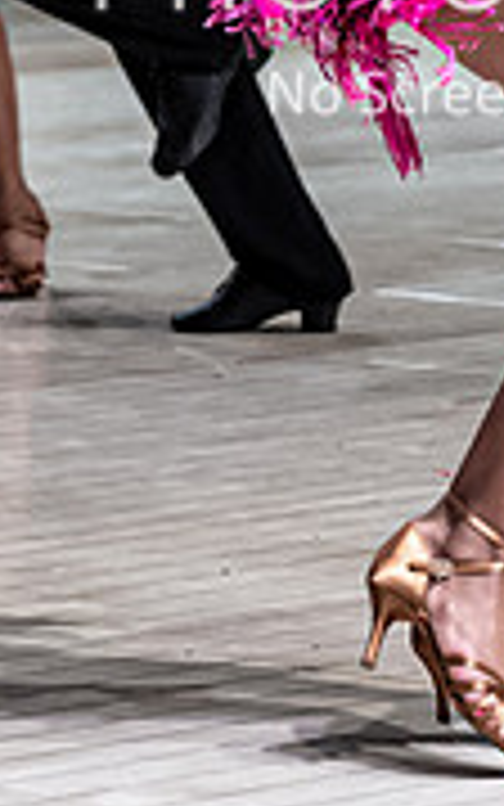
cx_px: 454
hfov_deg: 4.1
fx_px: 7115
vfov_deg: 6.4
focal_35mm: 324
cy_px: -262
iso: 3200
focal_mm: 65
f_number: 3.3
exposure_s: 1/400
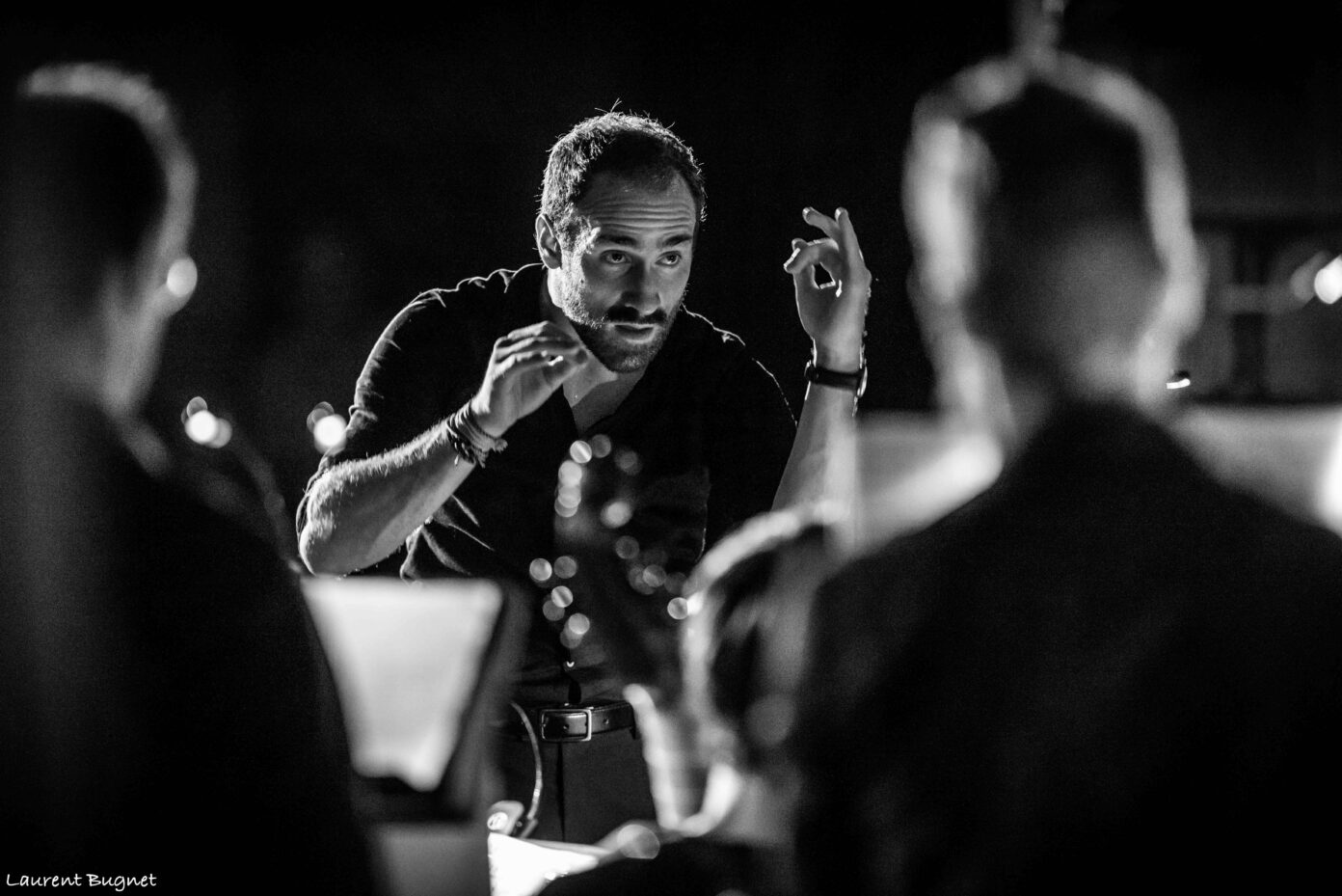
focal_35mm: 200
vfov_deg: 6.9
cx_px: 671
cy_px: 448
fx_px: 7457
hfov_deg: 10.3
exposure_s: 1/250
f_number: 2
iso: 3200
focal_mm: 200
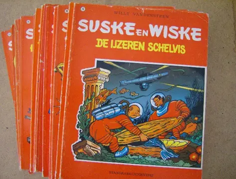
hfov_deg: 51.1
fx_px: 247
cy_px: 90
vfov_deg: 40.0
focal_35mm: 36
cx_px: 118
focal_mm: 6
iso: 200
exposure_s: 1/43.2
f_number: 2.8
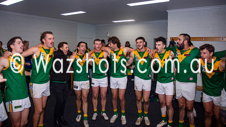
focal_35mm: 27
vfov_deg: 43.0
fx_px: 160
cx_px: 106
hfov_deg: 70.3
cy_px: 51
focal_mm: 16
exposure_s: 1/250
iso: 400
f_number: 2.8
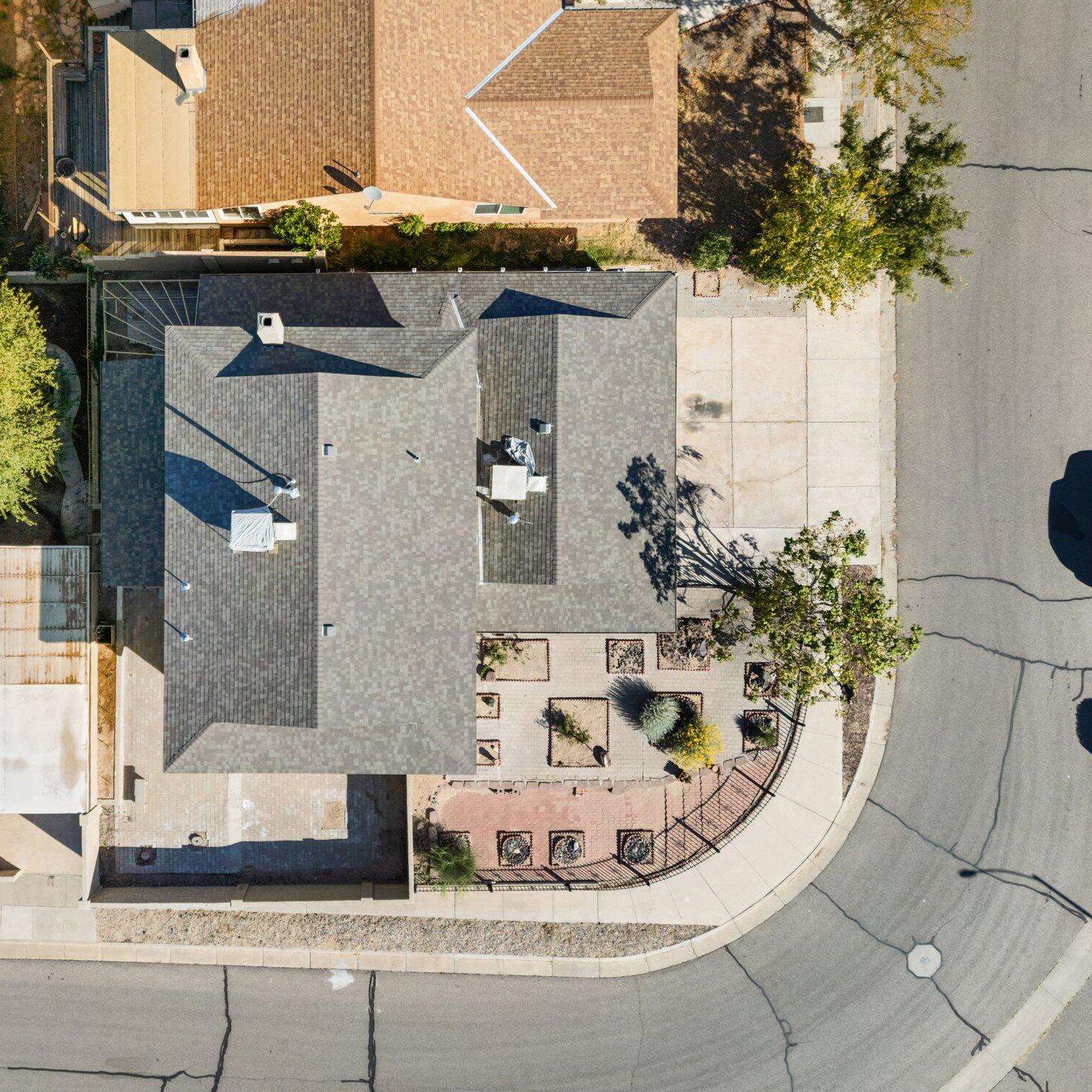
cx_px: 381
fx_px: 1035
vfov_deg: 55.6
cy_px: 542
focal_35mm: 29
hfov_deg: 54.7
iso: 100
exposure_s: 1/1250
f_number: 1.7
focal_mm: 6.72
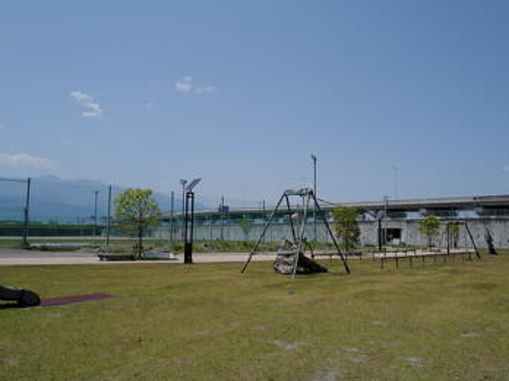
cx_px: 274
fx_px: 456
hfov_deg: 58.3
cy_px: 188
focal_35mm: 31
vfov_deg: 45.4
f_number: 5.6
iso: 100
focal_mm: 28
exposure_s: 1/800
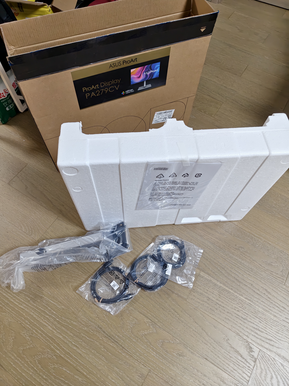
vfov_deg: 73.9
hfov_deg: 58.9
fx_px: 256
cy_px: 193
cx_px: 144
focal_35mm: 23
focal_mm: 5.56
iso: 601
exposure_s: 1/50
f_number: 1.88
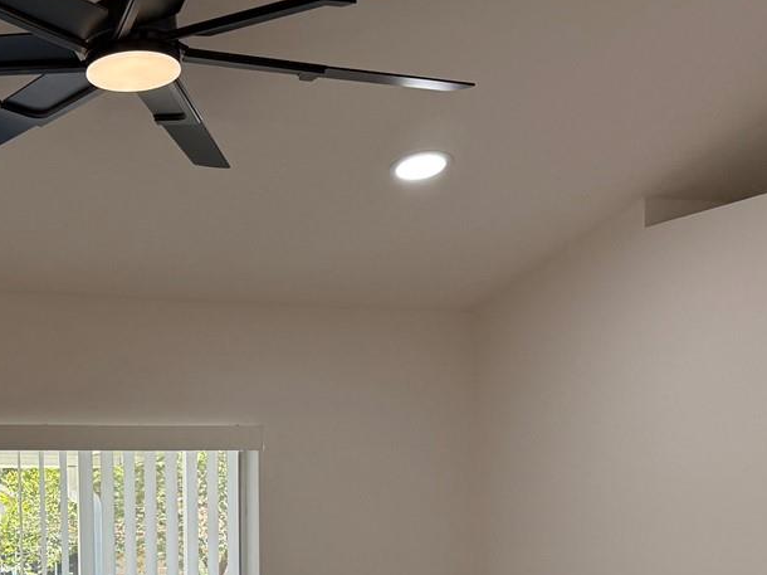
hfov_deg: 29.6
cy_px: 623
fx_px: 1395
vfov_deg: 22.1
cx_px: 88
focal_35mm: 63
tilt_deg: -2.7
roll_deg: +0.2
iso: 100
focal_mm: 6.76
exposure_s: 1/307
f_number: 1.78
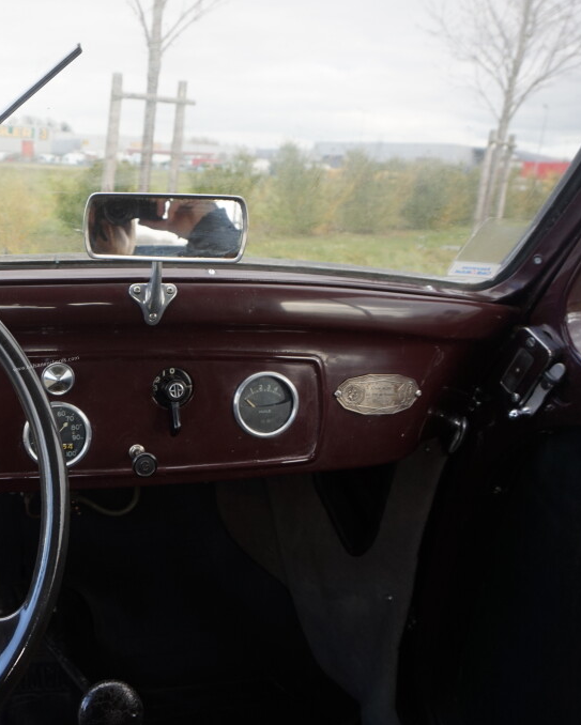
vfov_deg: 52.8
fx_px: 730
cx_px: 46
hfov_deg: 39.8
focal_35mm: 34
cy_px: 364
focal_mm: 16
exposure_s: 1/80
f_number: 5.6
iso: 100
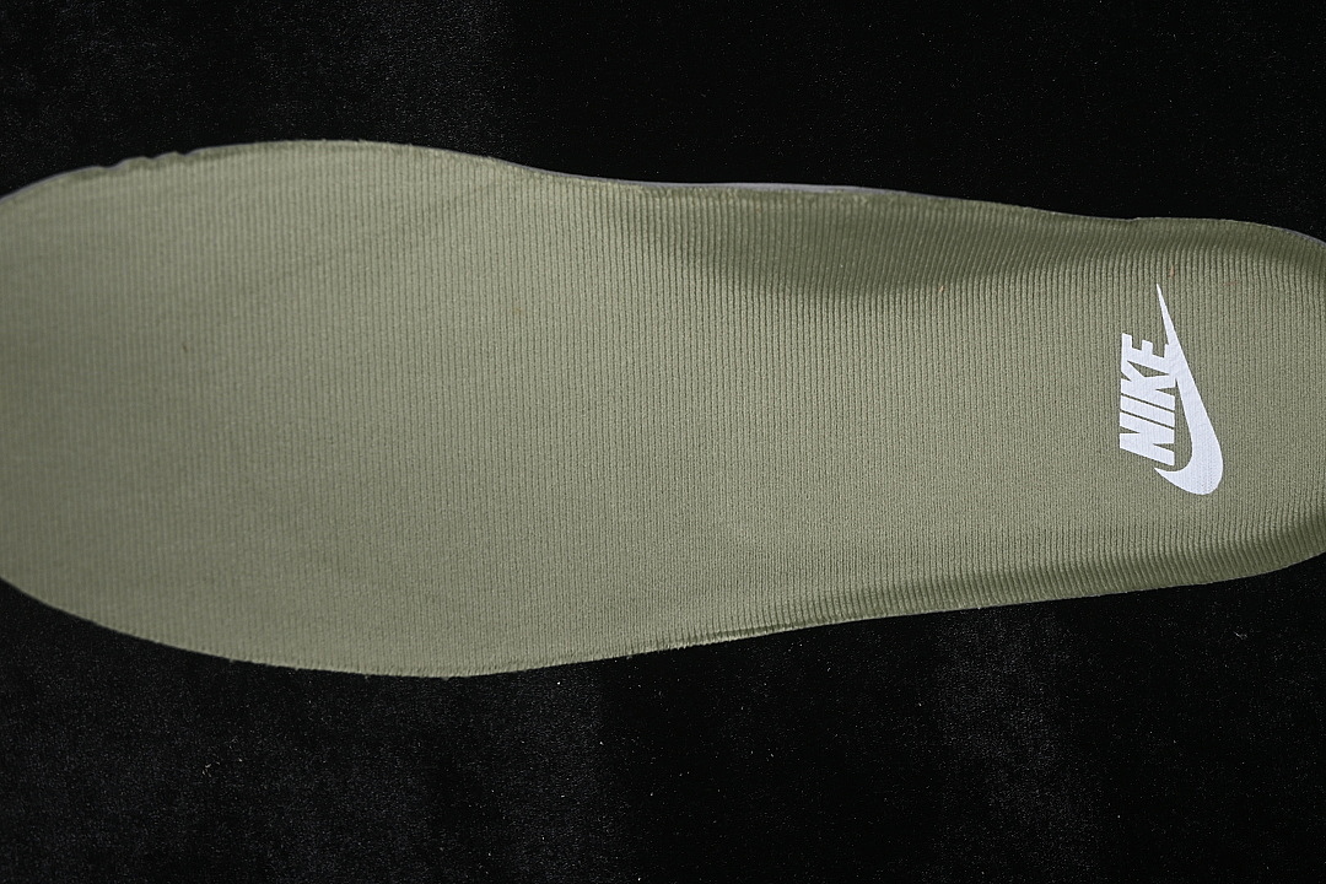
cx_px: 663
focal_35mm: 75
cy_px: 442
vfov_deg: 18.2
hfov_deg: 27.0
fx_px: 2762
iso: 160
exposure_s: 1/80
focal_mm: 50
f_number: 7.1
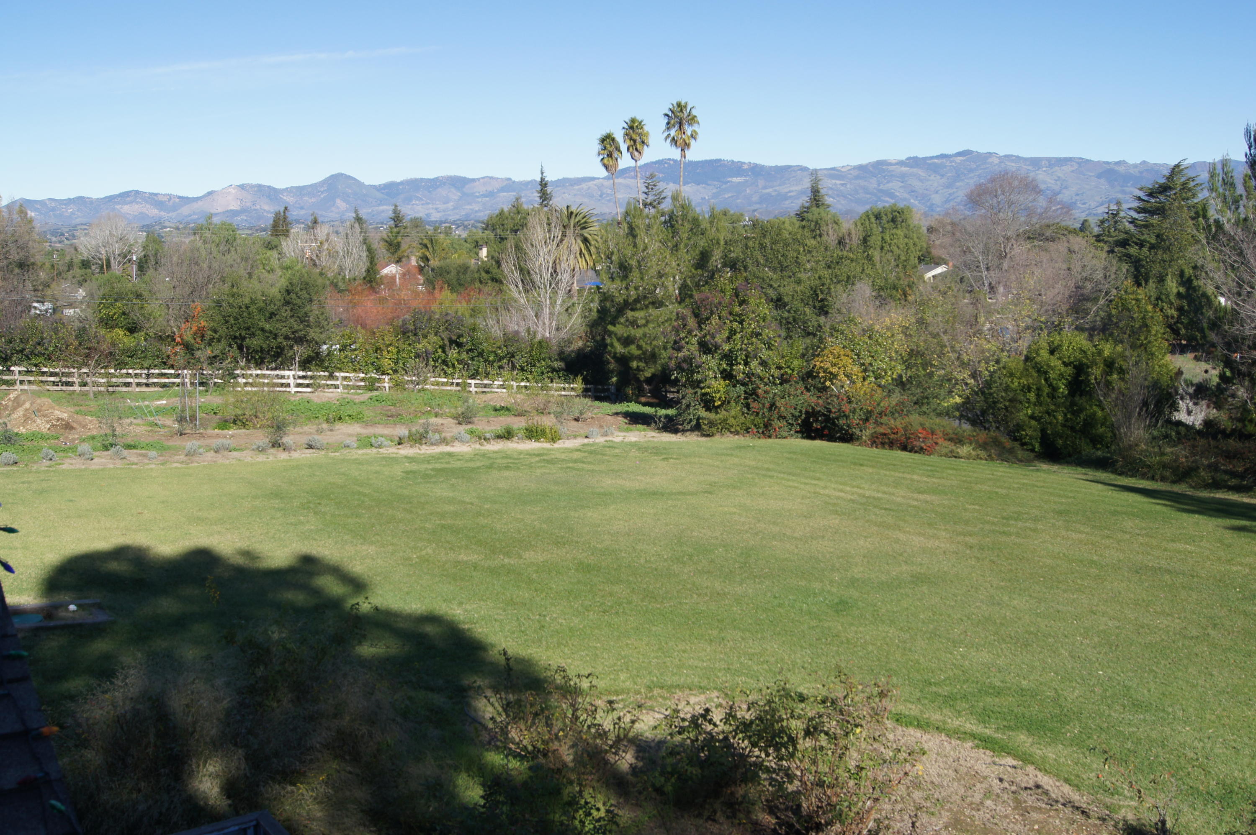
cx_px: 628
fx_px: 1255
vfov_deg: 36.8
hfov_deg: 53.2
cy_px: 418
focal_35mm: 36
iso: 100
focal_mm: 24
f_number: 8
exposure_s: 1/200
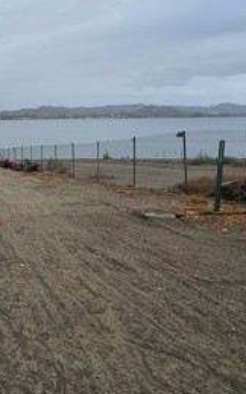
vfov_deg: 56.1
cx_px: -91
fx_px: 365
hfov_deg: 28.7
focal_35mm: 34
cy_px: 151
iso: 40
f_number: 1.9
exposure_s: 1/922
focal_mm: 2.2
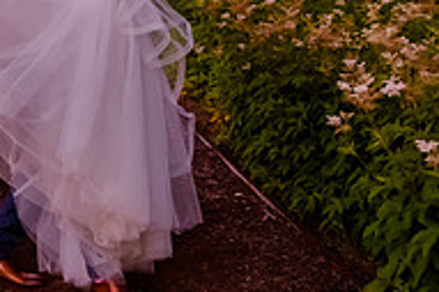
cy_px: 26
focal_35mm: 73
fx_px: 889
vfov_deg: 18.3
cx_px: -83
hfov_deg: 25.1
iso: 5000
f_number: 4
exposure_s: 1/500
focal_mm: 24
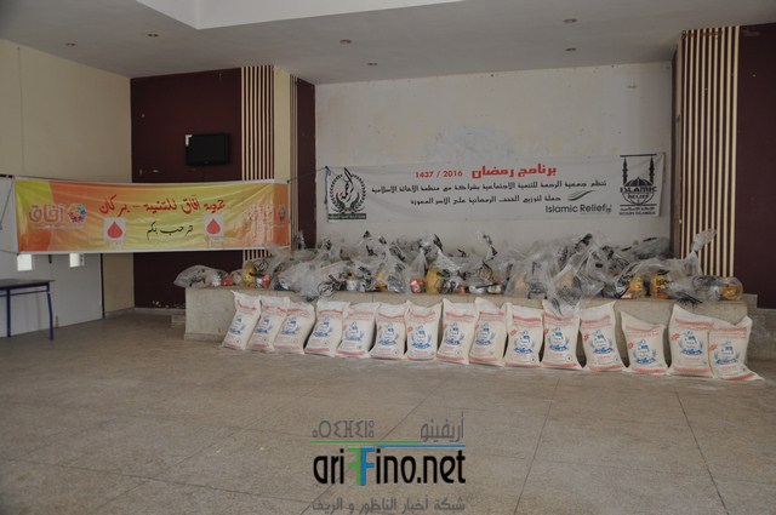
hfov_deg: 59.6
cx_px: 388
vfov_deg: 41.6
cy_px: 258
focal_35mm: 32
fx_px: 678
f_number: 3.8
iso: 320
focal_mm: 21
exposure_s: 1/30
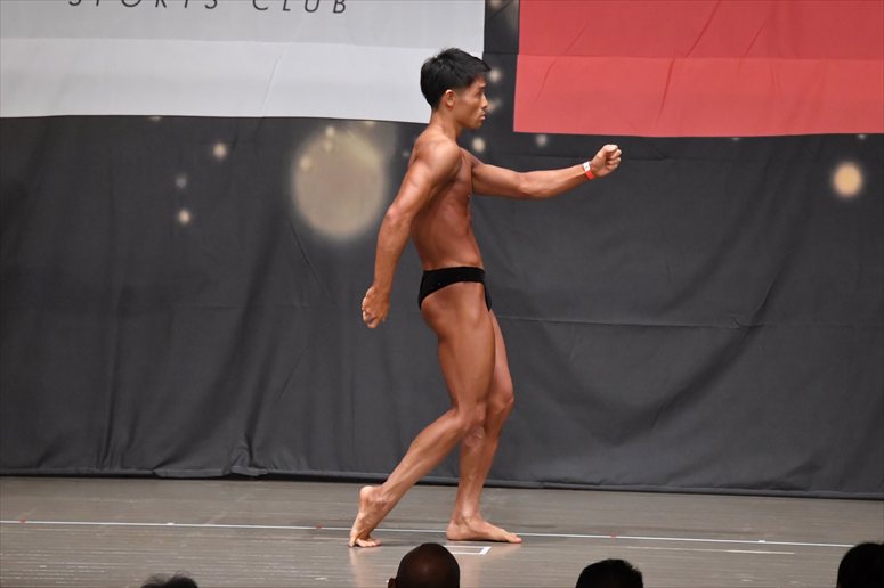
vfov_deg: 6.3
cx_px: 442
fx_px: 5326
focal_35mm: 217
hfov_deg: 9.5
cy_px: 294
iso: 6400
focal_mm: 145
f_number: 5.6
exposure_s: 1/400
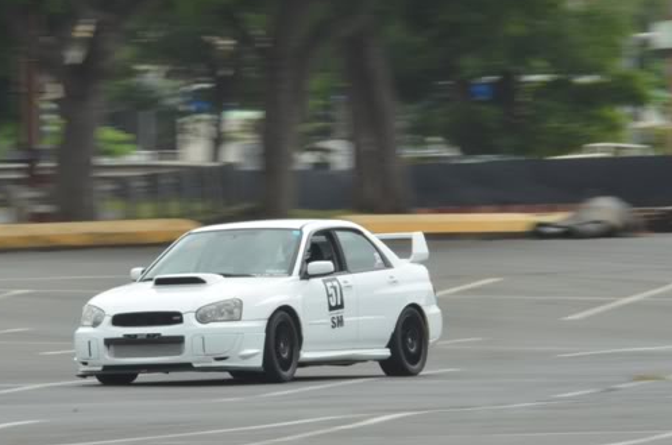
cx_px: 287
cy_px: 264
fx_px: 8980
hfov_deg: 4.3
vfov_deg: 2.8
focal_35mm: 482
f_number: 25
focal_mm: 200
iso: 400
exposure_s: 1/50
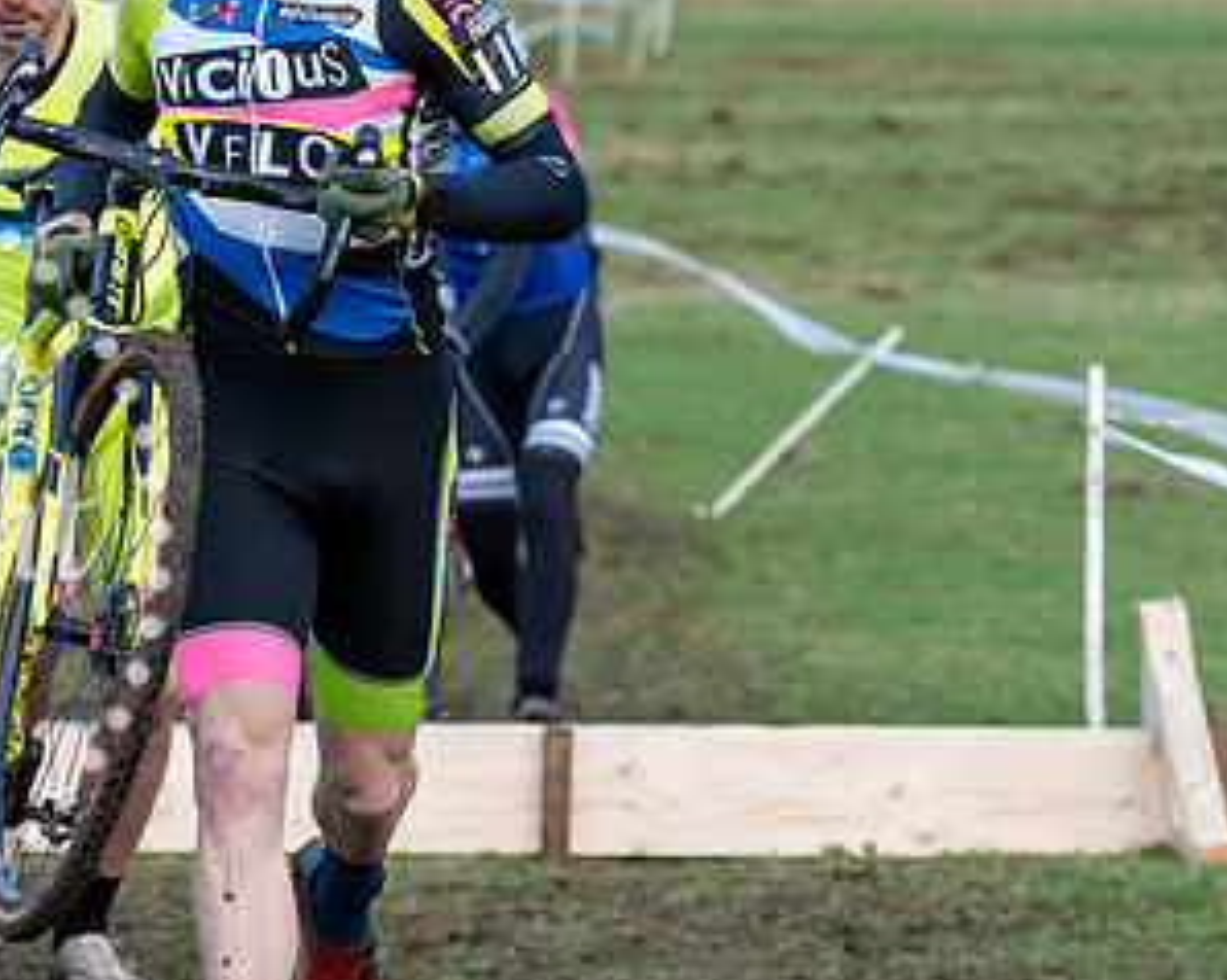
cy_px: -1
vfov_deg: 5.9
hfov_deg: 7.4
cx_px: 326
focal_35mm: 262
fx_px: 9508
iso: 2500
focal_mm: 99
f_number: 4
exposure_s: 1/1000
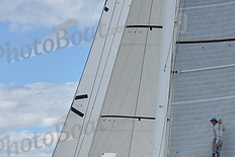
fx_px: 1143
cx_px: 186
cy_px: 173
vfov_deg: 7.8
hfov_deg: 11.7
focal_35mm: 175
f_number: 8
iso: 250
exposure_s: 1/1000
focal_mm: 70
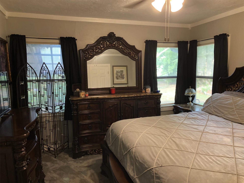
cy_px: 92
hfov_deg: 63.4
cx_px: 122
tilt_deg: -5.5
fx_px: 197
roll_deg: +2.2
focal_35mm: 28
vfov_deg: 49.7
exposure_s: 1/60
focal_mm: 3.99
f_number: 1.8
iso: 250
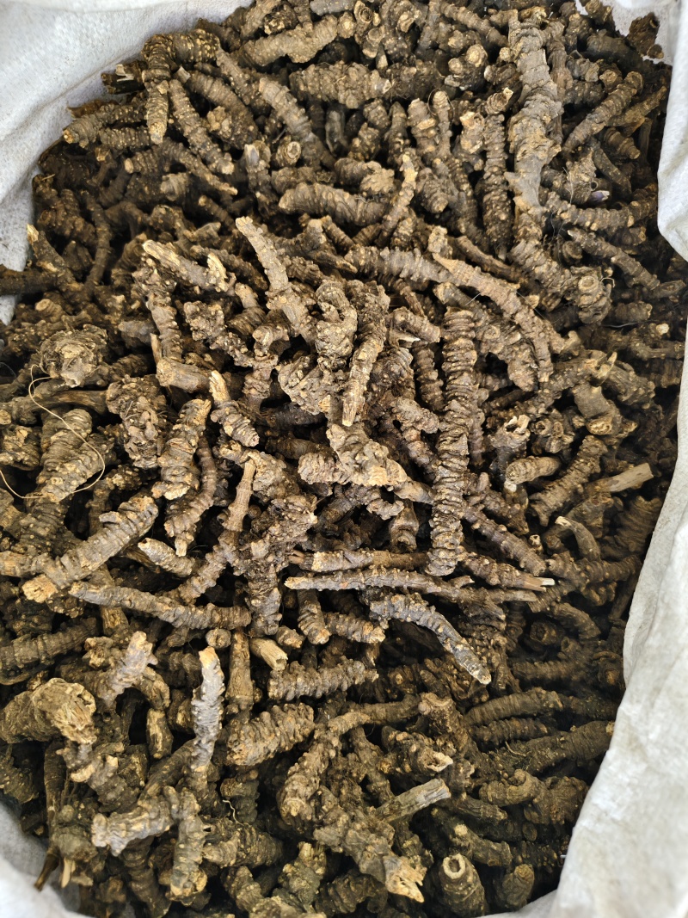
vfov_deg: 73.9
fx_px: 610
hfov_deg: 58.9
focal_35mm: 23
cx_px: 344
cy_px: 459
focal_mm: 5.56
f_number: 1.88
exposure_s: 1/100
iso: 107
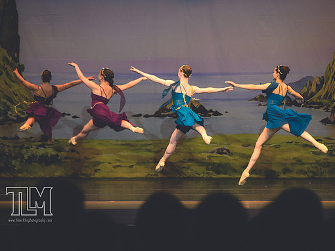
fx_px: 1975
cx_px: 180
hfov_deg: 9.7
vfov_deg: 7.3
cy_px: 153
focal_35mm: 204
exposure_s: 1/500
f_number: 2.8
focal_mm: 100
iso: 1800
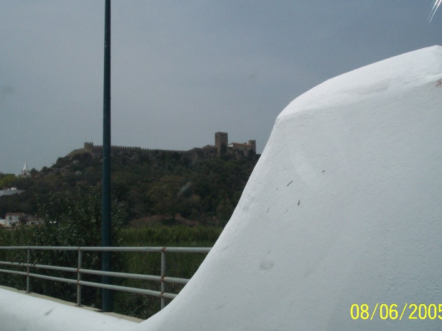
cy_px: 171
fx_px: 549
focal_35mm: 43
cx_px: 222
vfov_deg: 33.6
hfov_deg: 43.9
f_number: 4.8
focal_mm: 8
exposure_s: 1/1000
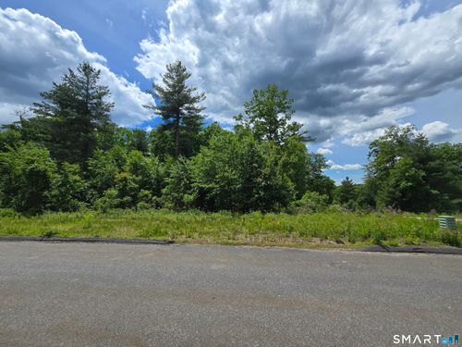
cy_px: 174
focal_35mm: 13
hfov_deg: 106.2
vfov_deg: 89.9
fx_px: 174
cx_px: 231
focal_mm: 2.2
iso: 50
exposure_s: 1/3637
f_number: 2.2
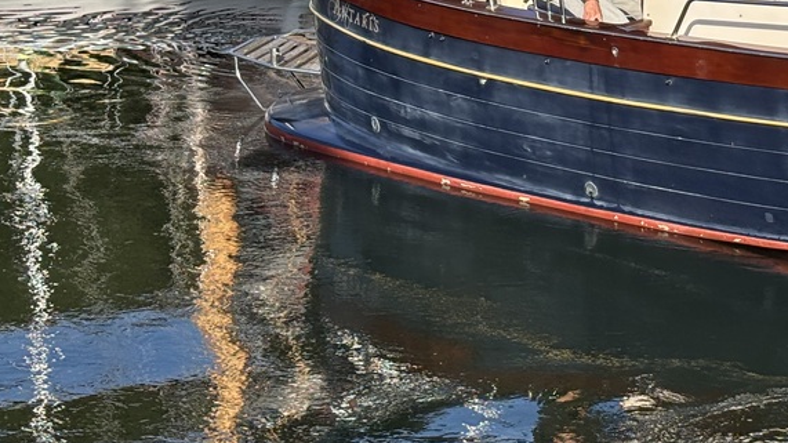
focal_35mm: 119
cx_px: 806
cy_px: -29
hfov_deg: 17.5
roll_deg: -0.7
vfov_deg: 10.1
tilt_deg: -8.0
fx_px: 2486
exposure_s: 1/1949
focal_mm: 5.96
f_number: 1.6
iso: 40
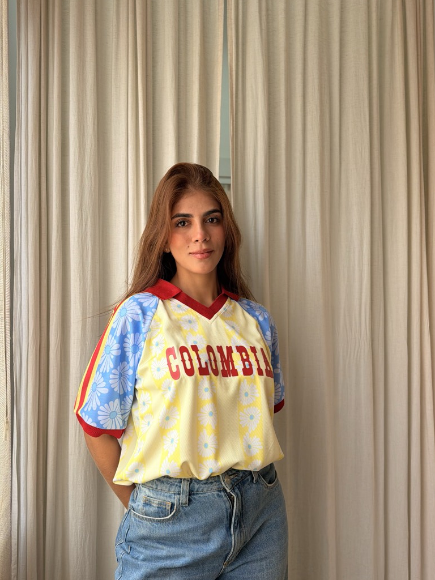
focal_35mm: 30
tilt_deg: -0.4
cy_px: 310
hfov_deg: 46.7
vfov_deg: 59.9
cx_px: 198
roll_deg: -0.1
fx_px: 503
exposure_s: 1/180
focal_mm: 6.76
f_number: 1.78
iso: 64
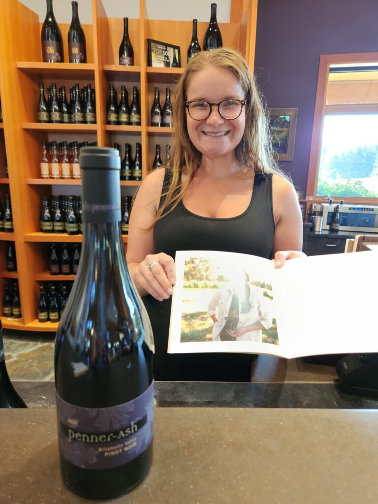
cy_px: 252
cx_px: 189
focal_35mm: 23
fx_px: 335
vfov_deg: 73.9
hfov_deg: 58.9
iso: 200
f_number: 1.8
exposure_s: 1/40
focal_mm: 5.4
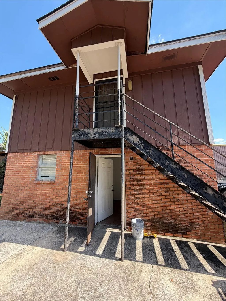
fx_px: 122
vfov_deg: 102.1
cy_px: 150
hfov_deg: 85.7
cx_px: 113
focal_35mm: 14
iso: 64
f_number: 2.2
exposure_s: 1/458
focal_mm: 2.22
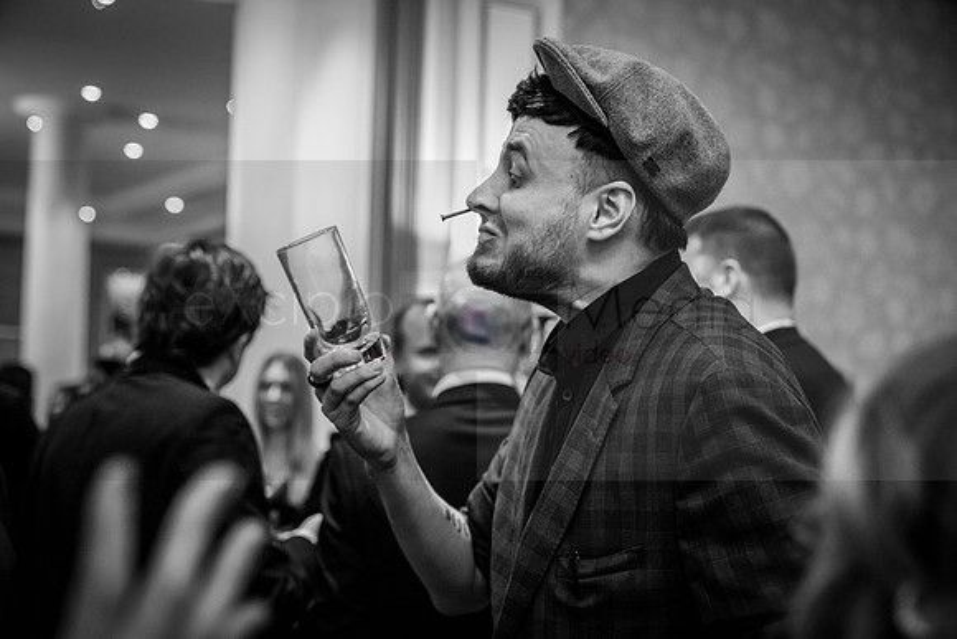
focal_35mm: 54
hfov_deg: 36.9
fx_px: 1436
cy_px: 320
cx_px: 478
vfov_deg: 25.1
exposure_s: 1/125
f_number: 3.2
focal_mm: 54
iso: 5000
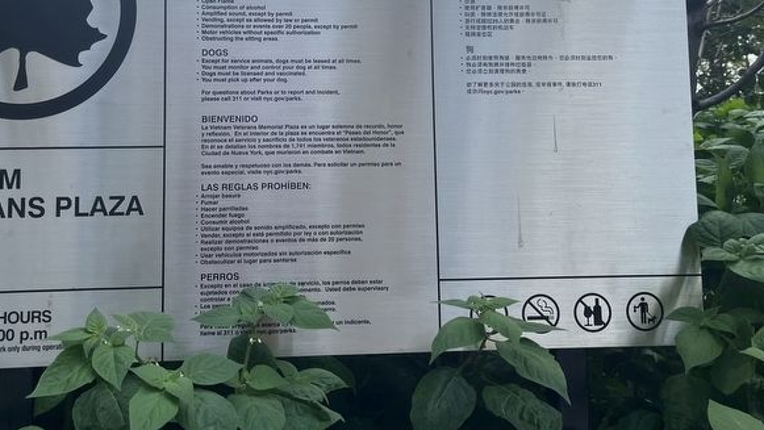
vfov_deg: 29.6
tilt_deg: +4.0
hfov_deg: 51.5
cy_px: 78
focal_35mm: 39
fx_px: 790
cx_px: 331
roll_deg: +0.9
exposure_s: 1/1992
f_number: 1.6
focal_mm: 5.1
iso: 50
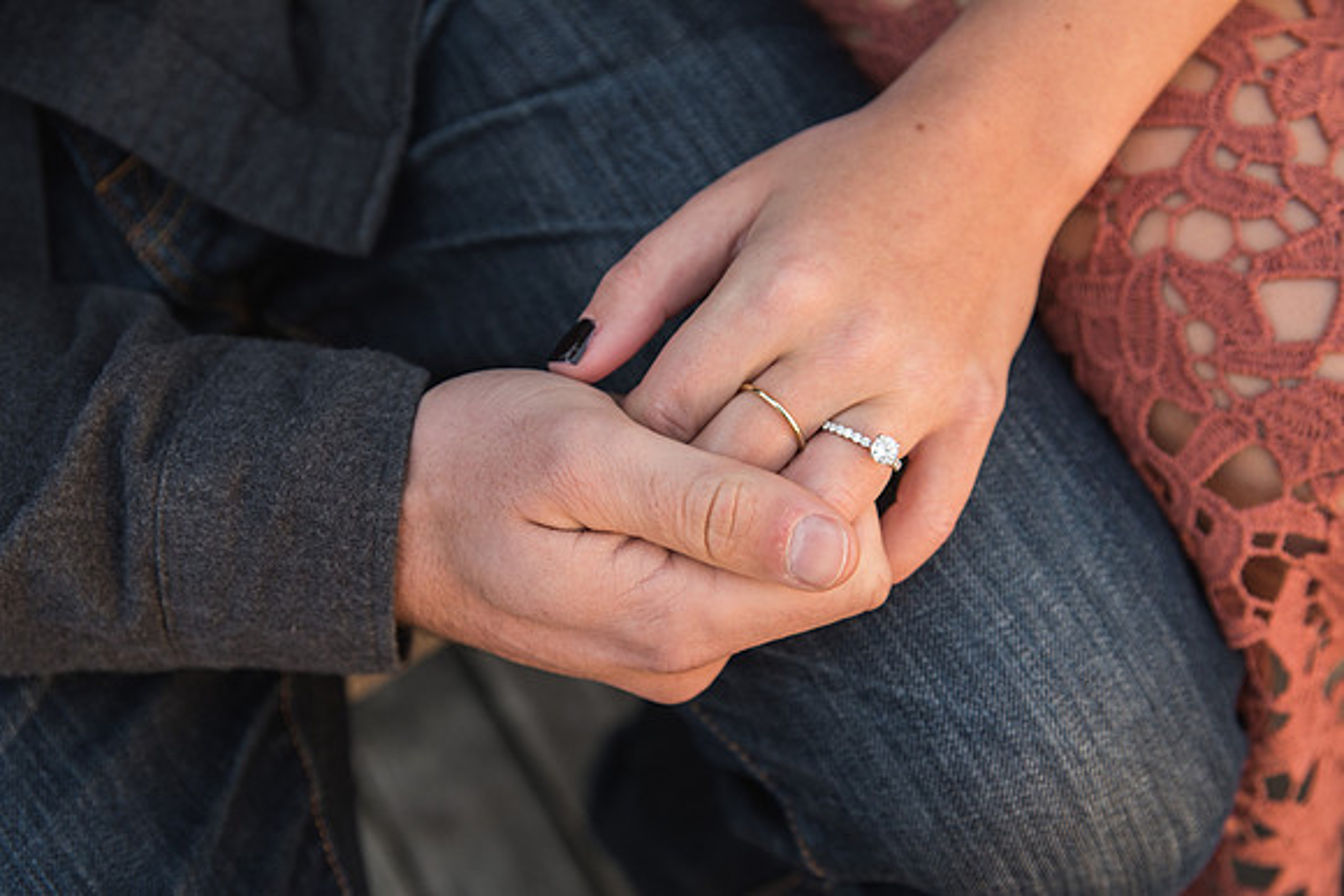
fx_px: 1867
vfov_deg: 27.0
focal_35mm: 50
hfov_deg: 39.6
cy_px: 467
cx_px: 644
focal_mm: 48
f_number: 2.8
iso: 250
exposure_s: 1/80
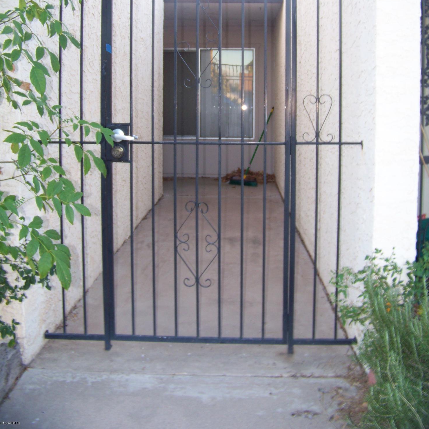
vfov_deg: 38.8
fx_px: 603
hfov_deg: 39.2
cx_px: 214
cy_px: 152
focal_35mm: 43
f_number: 2.8
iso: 64
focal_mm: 5.85
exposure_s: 1/30
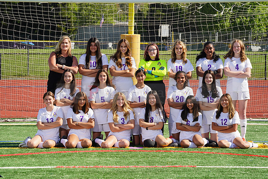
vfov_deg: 7.8
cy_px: 90
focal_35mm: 175
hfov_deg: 11.8
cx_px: 134
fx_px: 1302
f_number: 13
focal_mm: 175
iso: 200
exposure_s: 1/250
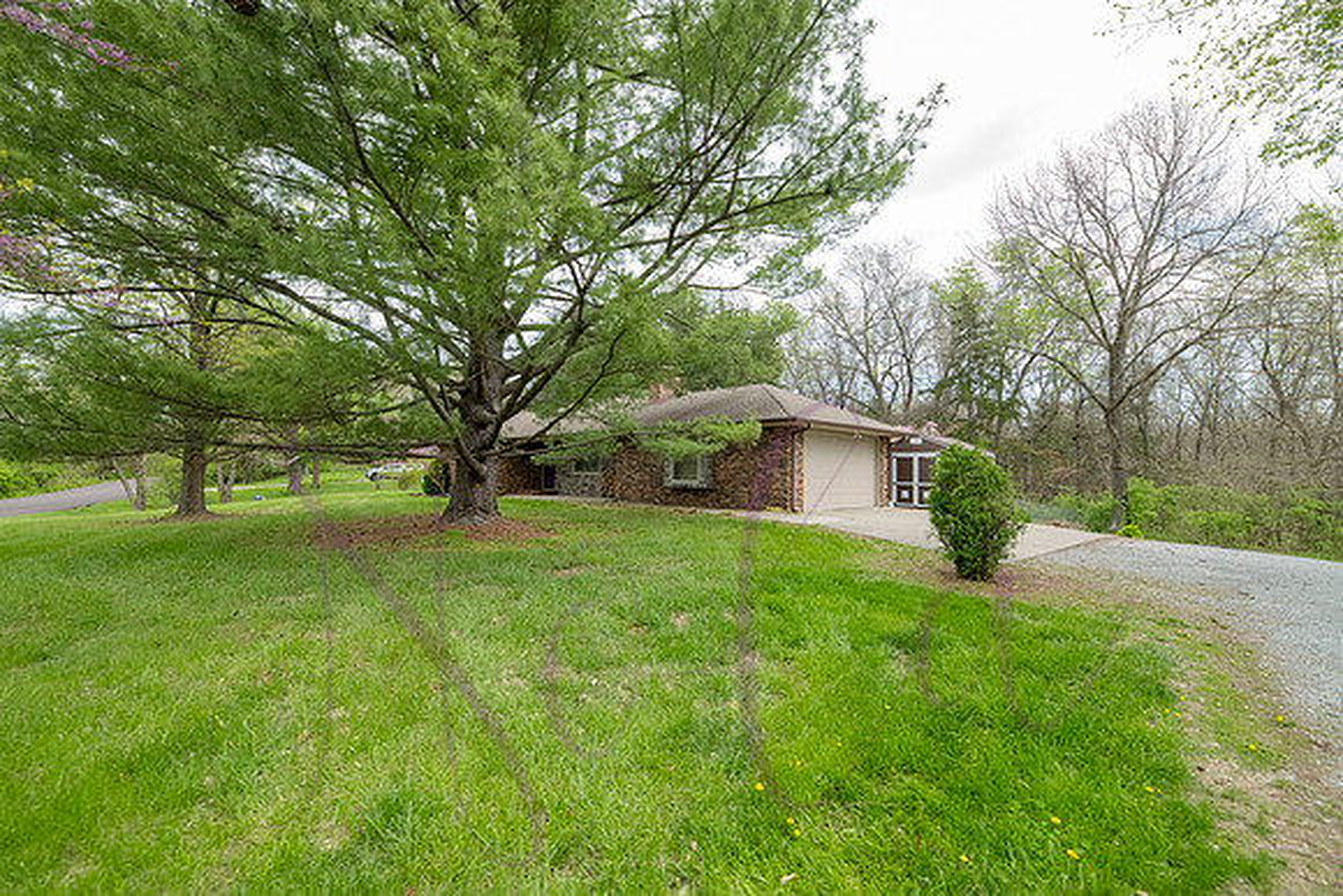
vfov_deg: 73.8
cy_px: 448
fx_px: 597
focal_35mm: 16
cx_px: 672
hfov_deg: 96.7
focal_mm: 16
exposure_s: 1/640
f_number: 4.5
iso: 500
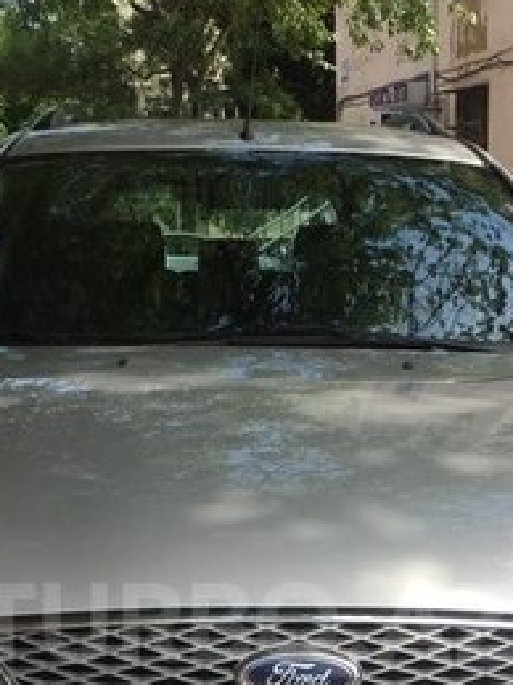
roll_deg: +1.3
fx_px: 1463
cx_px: 246
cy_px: 623
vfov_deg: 25.5
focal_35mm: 74
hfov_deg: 19.9
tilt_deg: -15.6
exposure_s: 1/860
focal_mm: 4.15
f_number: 2.2
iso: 32
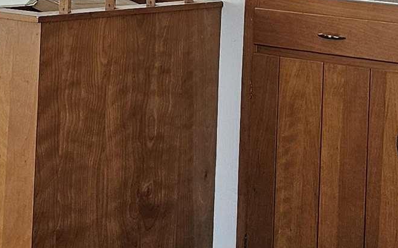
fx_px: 1225
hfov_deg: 18.4
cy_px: -53
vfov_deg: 11.3
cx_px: 193
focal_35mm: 113
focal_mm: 6.3
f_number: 1.7
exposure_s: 1/180
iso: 200
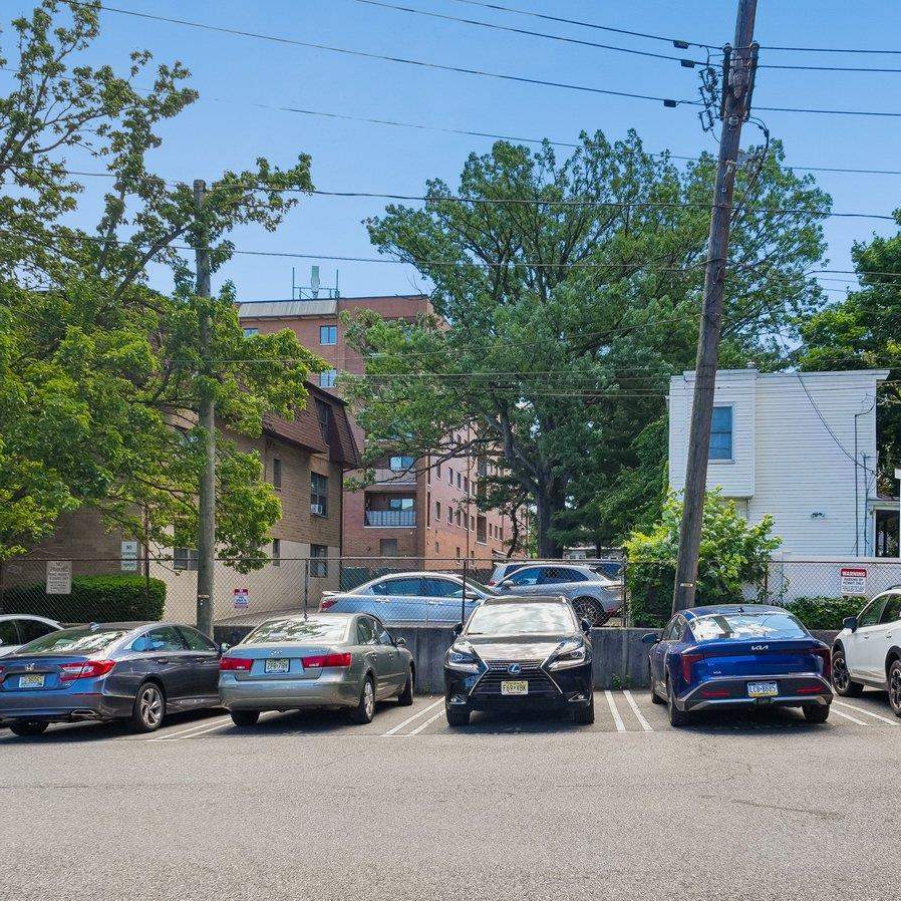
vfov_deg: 51.5
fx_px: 913
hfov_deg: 52.4
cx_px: 499
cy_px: 605
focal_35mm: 31
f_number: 8
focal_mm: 16
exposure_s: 1/250
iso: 400
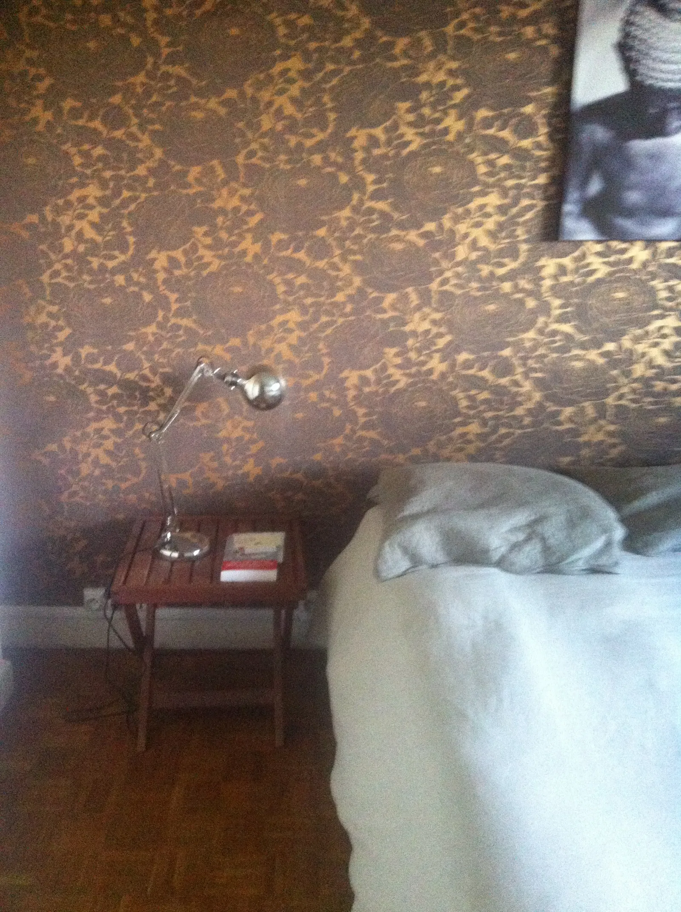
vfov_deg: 52.7
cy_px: 456
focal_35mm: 35
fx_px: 920
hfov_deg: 40.6
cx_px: 340
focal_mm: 3.85
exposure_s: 1/15
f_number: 2.8
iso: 640
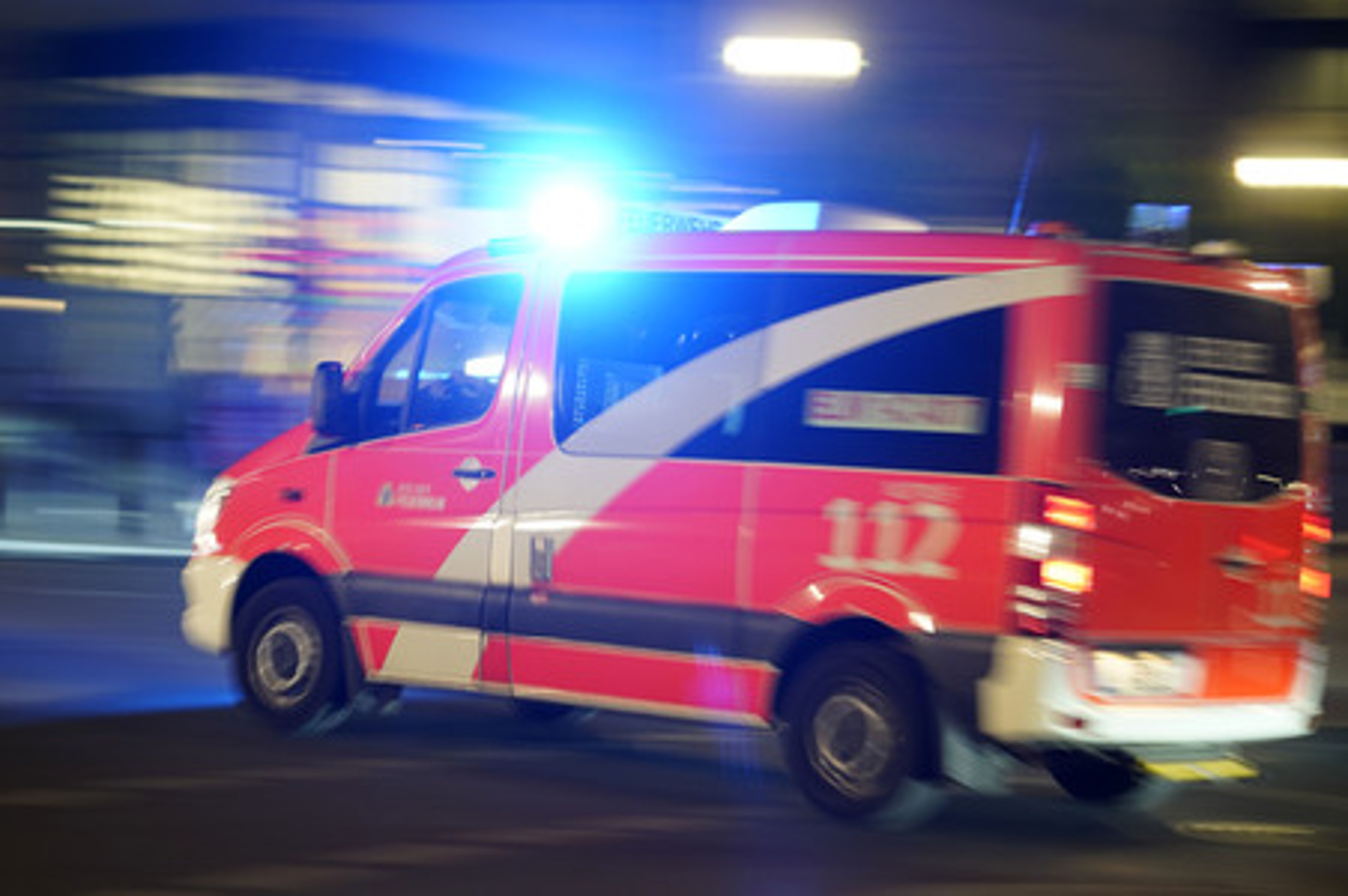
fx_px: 3180
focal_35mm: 85
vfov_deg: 16.0
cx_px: 674
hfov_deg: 23.9
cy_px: 448
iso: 1600
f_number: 2.8
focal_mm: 85
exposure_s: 1/15
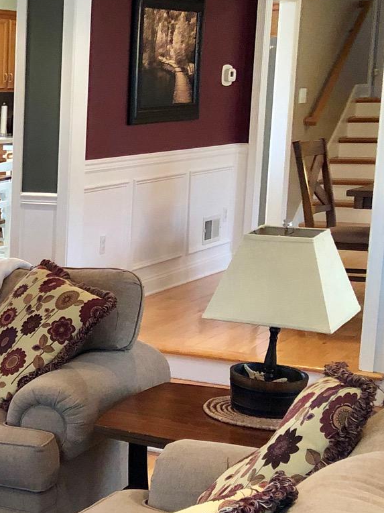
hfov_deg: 16.7
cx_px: -281
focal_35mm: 75
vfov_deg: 25.9
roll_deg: +0.7
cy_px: 312
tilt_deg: -10.9
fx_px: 1110
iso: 100
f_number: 1.8
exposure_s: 1/15
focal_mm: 3.99
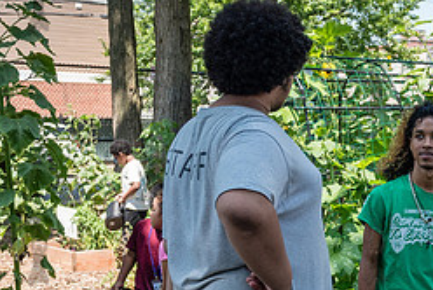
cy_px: 249
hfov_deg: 26.1
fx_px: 879
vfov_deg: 18.5
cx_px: 445
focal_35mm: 73
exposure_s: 1/800
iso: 500
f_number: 4.5
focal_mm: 27
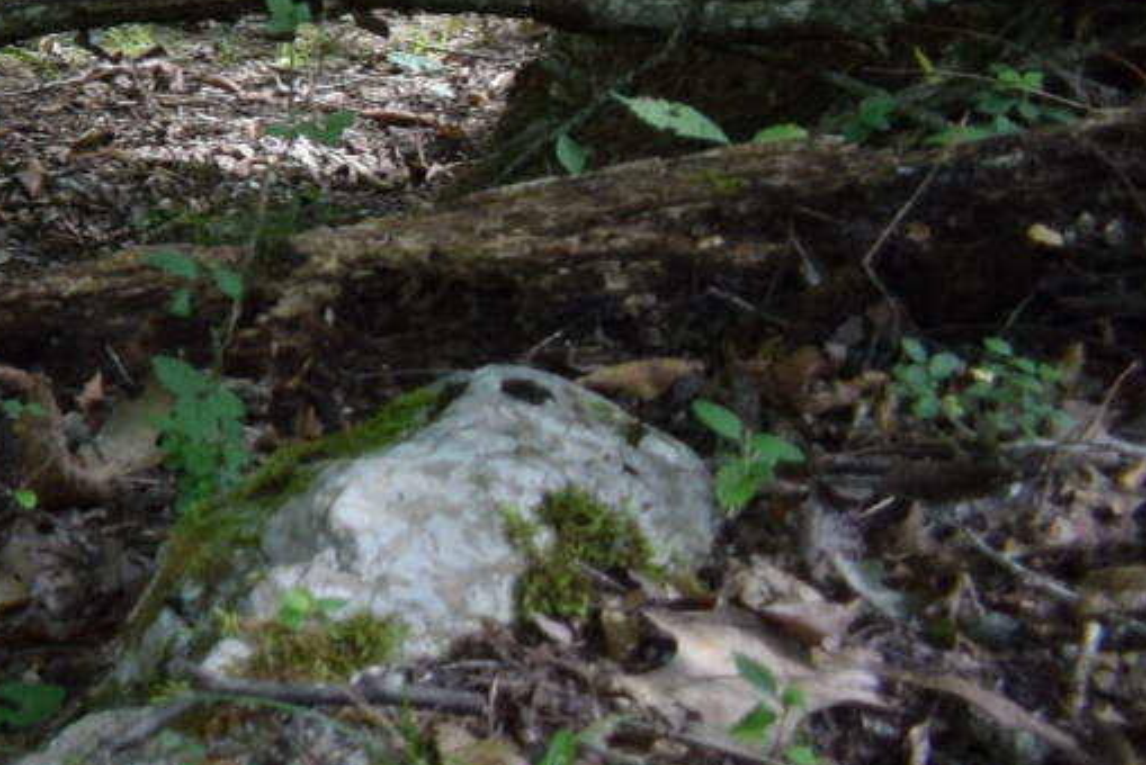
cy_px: -443
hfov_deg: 10.4
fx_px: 5064
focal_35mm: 159
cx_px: -1950
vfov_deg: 8.4
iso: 400
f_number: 5
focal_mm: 18
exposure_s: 1/100
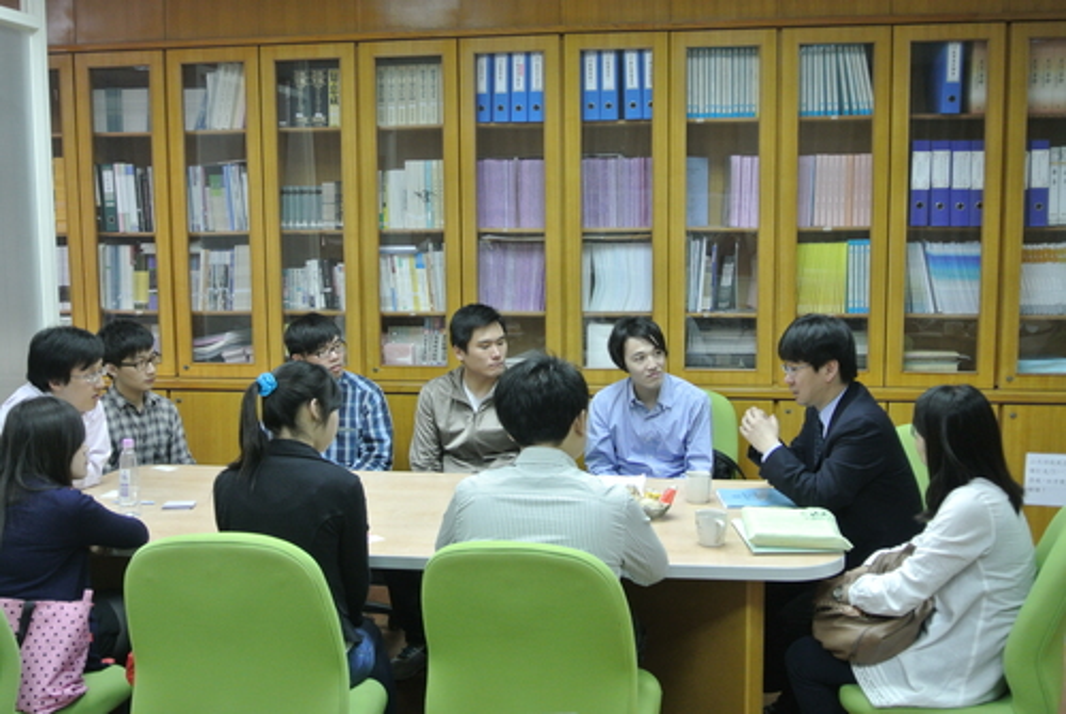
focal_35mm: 39
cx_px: 533
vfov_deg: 34.3
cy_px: 357
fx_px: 1157
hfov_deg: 49.5
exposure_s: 1/30
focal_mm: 14.5
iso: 400
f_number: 4
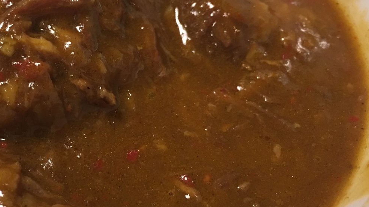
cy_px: 82
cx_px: 98
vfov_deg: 22.6
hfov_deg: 38.3
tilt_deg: -51.8
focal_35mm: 53
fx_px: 519
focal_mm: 4.15
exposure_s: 1/10
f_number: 2.2
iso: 80
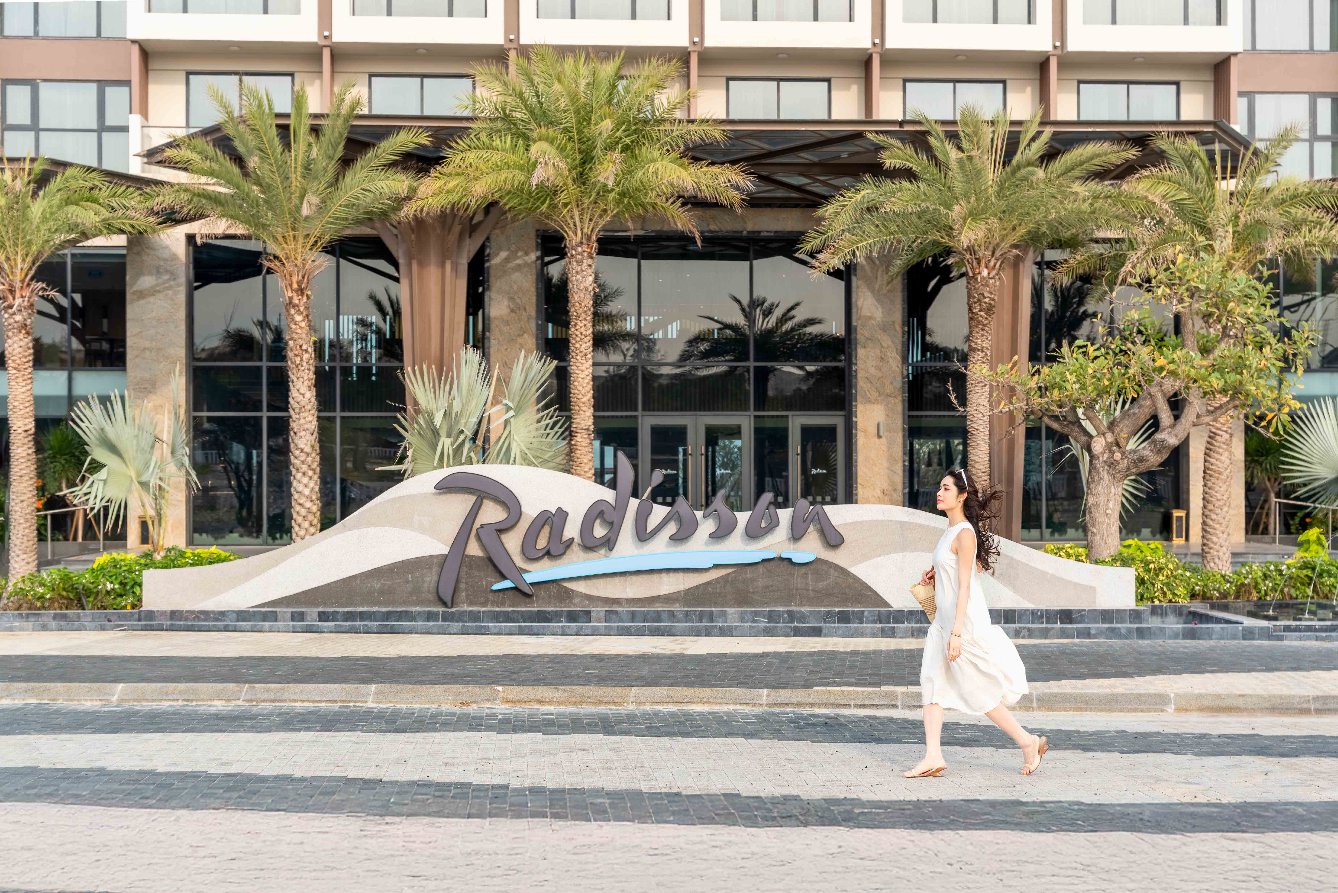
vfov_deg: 25.1
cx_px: 669
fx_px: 2004
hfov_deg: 36.9
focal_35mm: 54
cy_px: 446
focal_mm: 53.9
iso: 250
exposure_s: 1/6400
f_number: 6.3
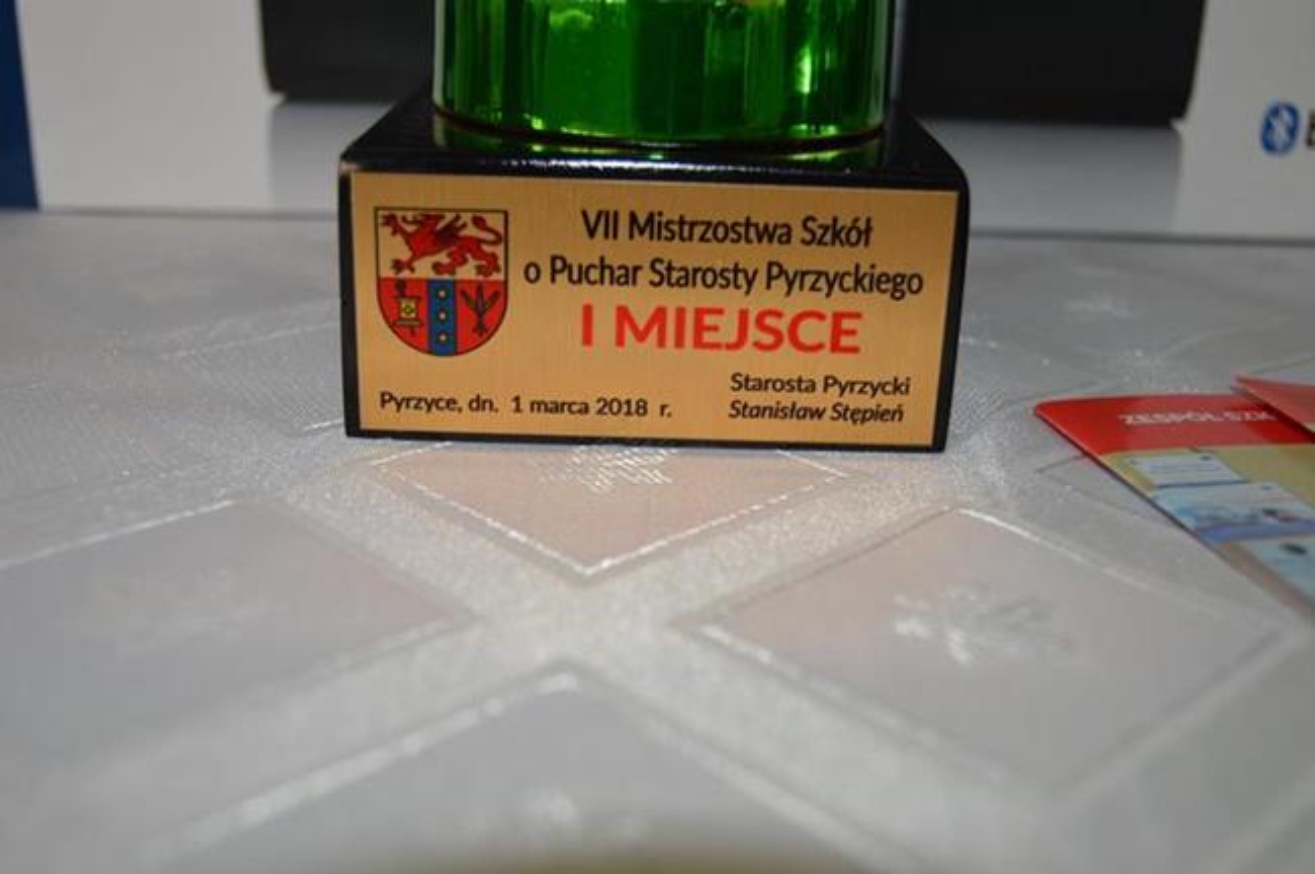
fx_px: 1533
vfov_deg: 31.8
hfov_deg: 46.4
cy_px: 437
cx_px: 658
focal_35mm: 42
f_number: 4
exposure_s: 1/60
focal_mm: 28
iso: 360
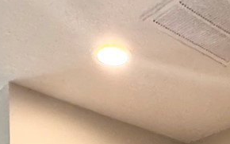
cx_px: 180
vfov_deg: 12.5
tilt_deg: -0.7
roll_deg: +0.4
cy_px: 347
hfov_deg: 24.9
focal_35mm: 82
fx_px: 514
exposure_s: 1/120
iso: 320
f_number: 2.2
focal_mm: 2.22
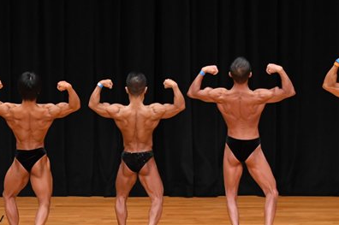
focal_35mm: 288
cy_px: 123
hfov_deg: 7.1
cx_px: 31
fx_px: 2709
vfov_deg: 4.8
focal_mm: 98
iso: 3200
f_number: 5.6
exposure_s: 1/400
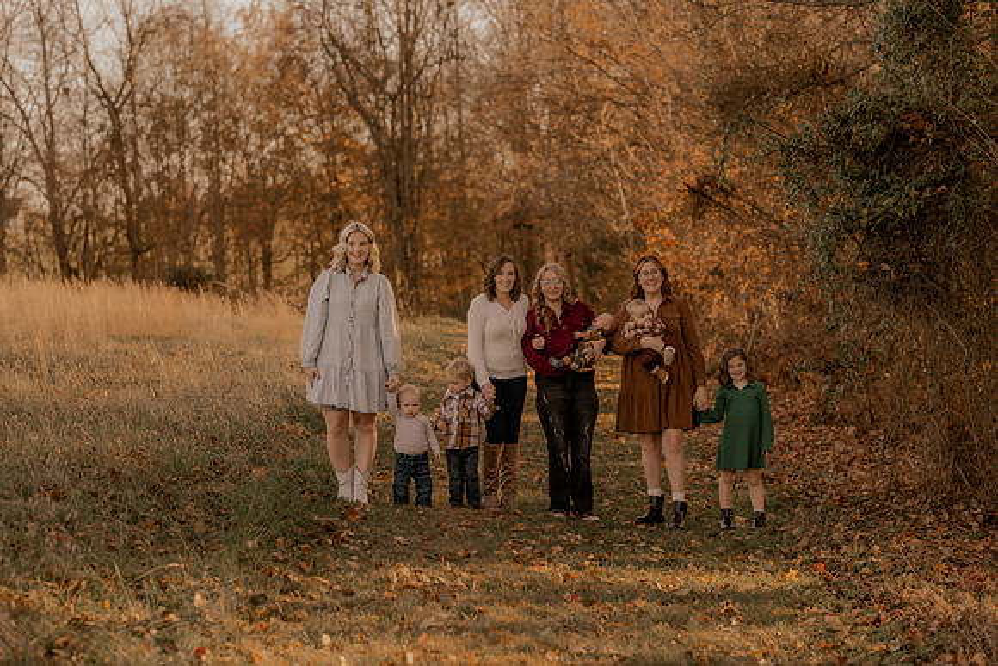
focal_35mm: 85
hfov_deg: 23.9
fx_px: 2357
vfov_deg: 16.1
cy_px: 333
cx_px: 499
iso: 200
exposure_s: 1/320
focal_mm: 85
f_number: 2.8
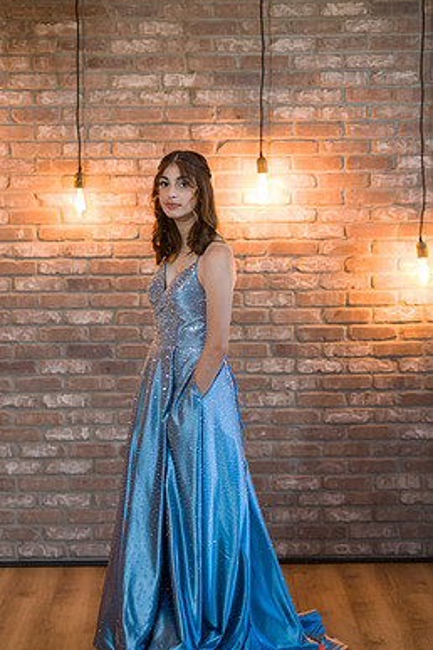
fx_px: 2201
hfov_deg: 11.2
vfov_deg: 16.8
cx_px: 185
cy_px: 353
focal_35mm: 122
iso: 800
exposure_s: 1/200
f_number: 3.2
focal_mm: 105
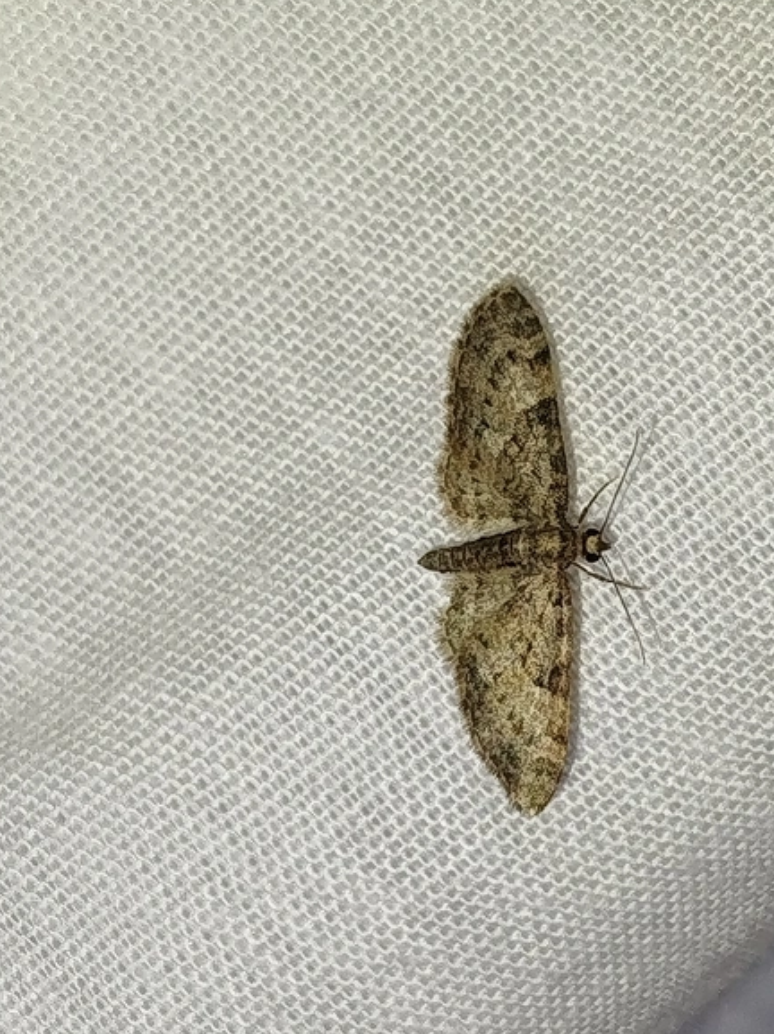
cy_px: 550
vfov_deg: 19.5
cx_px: 421
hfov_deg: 14.6
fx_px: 3014
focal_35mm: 101
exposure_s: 1/50
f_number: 1.7
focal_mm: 5.31
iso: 80
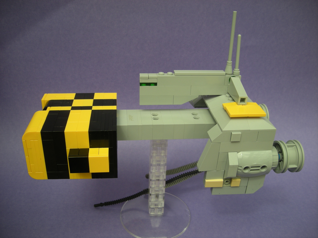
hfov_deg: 52.6
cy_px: 119
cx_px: 159
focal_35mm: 35
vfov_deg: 40.7
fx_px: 322
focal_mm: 5.7
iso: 64
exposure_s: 1/210
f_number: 2.8
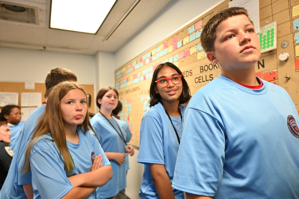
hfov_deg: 70.5
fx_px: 212
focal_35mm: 26
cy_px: 100
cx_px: 150
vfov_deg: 50.3
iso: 800
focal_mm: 25.5
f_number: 4
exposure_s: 1/50
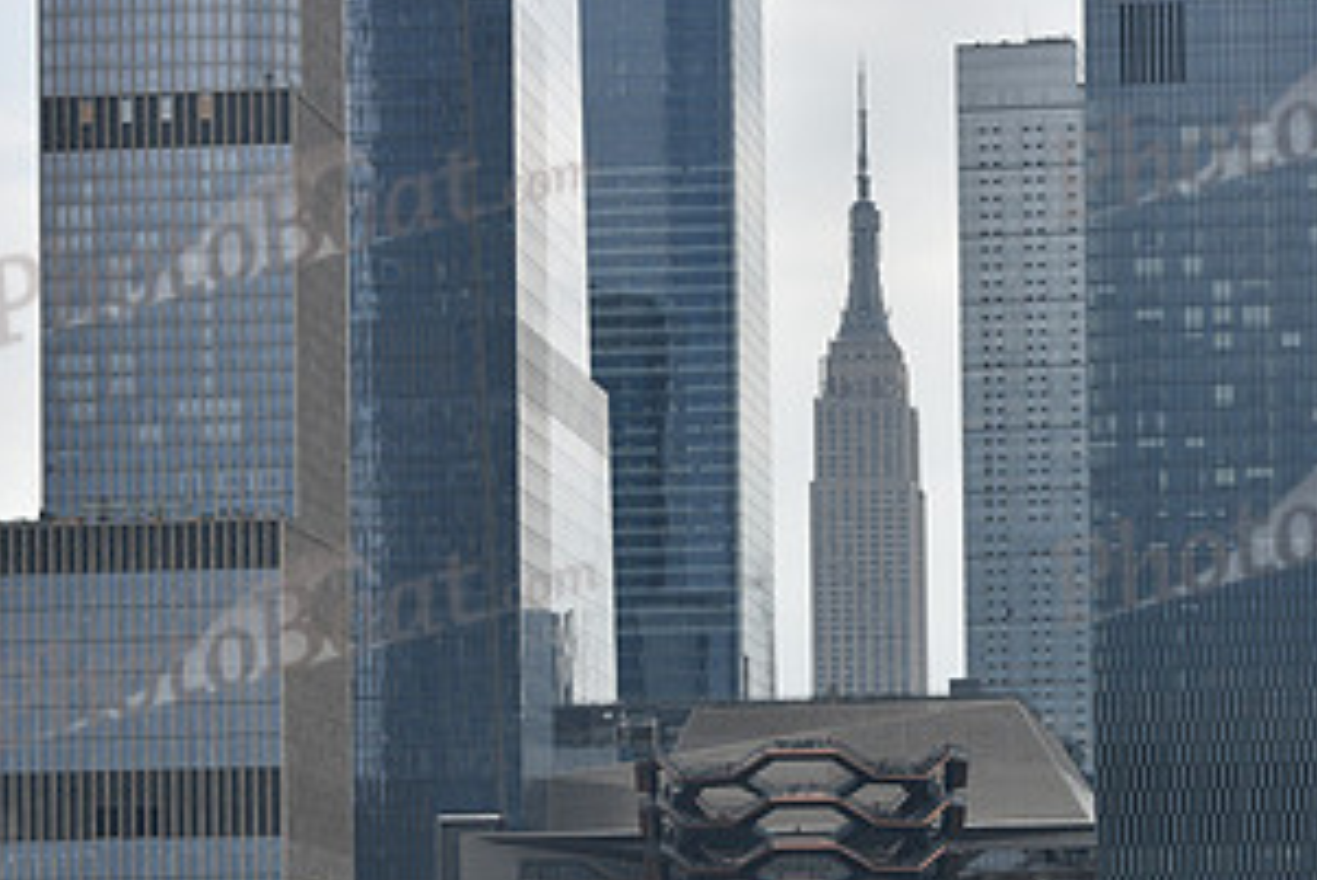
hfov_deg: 12.5
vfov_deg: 8.3
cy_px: 803
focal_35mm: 164
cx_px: 827
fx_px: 6002
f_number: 9
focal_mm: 85
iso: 320
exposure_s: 1/1250
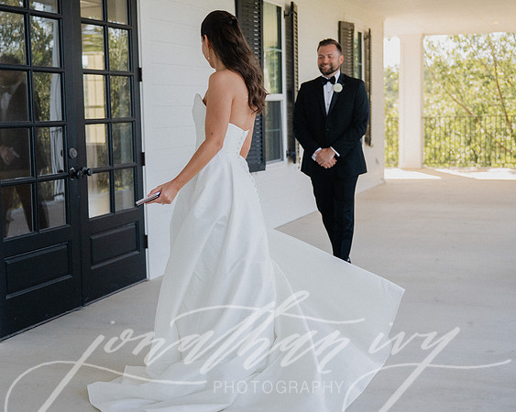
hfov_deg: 35.0
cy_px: 206
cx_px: 258
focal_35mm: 54
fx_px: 818
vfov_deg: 28.3
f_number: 3.2
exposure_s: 1/3200
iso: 1600
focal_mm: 46
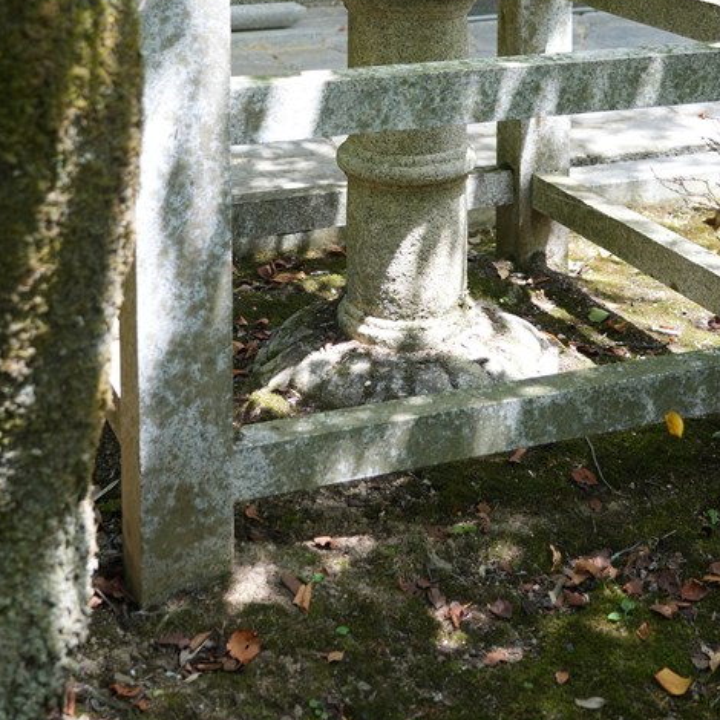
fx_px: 1483
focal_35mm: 63
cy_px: -23
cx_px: 412
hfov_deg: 27.3
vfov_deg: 25.7
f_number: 4
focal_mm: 34
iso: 200
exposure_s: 1/160
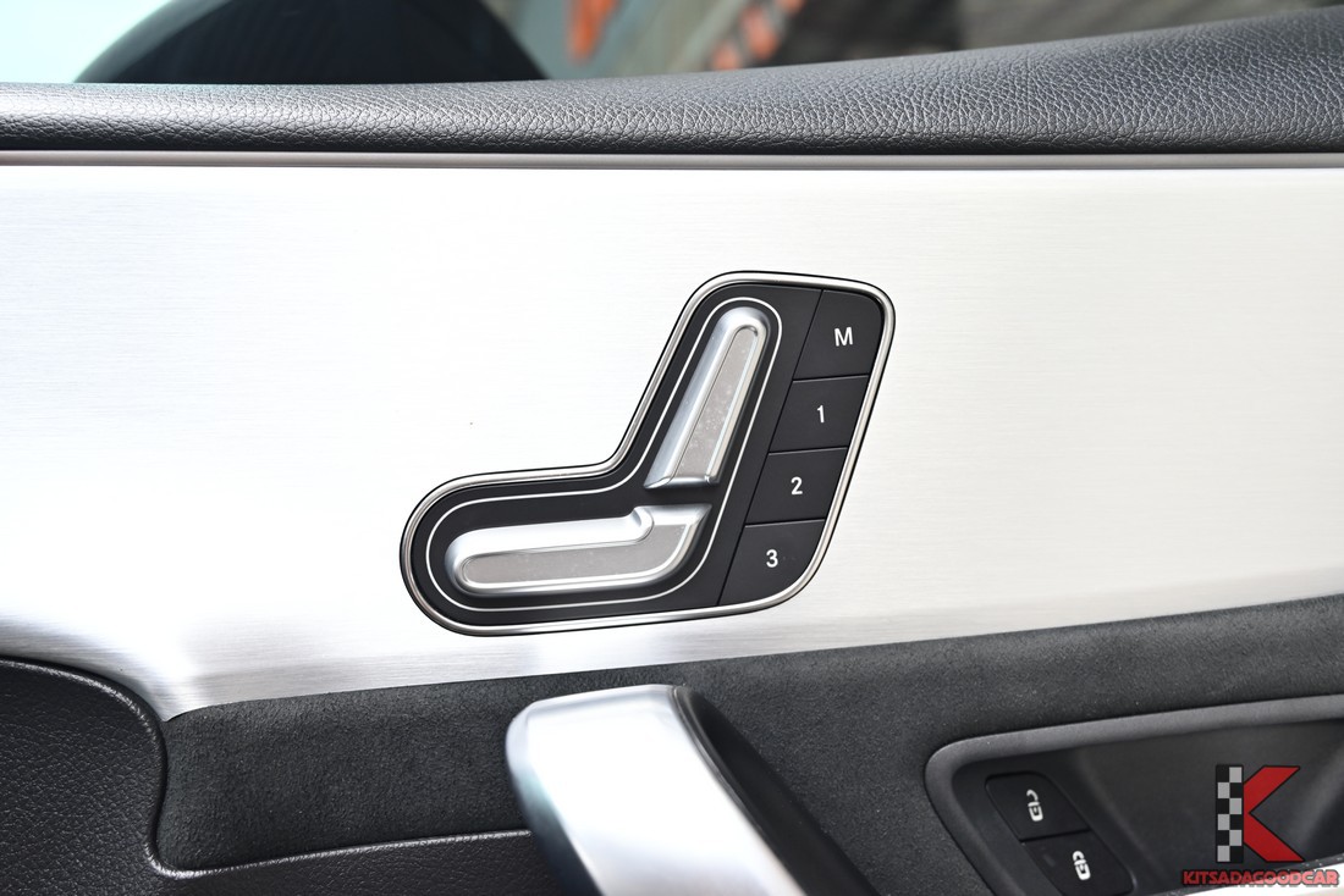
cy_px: 448
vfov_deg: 41.7
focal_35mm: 32
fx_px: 1176
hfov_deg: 59.5
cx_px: 672
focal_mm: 31.5
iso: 400
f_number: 5.6
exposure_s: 1/125
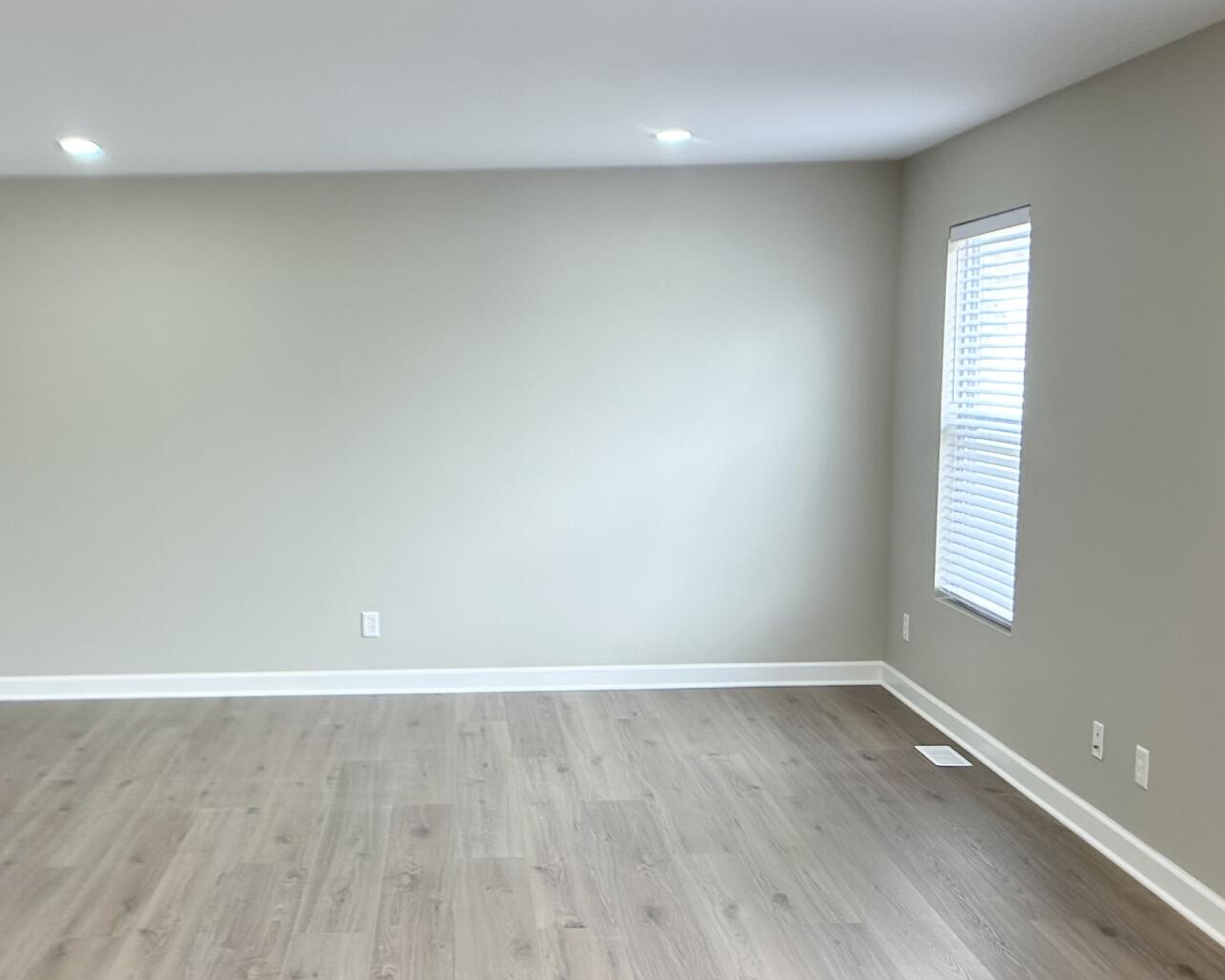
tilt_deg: -8.5
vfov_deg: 27.5
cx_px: 455
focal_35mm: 55
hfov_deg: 34.0
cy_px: 607
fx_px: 1994
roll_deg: +0.8
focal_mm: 6.86
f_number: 1.78
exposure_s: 1/128
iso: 100
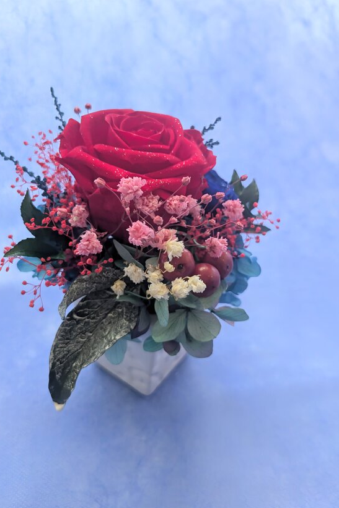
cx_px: 160
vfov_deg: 67.4
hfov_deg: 47.9
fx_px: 382
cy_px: 254
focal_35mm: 27
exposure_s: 1/30
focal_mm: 5.43
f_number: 1.89
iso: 346
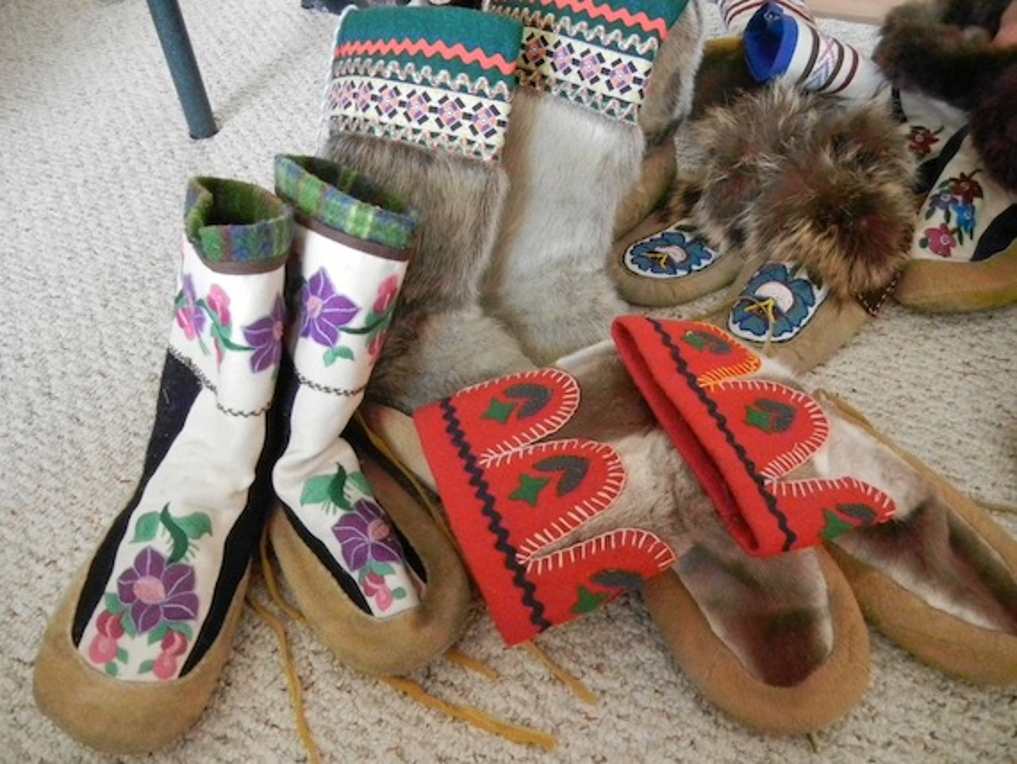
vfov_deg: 46.8
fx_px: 882
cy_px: 382
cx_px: 508
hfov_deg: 59.9
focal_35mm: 30
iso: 1600
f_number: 3.5
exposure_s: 1/37.1
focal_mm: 5.4
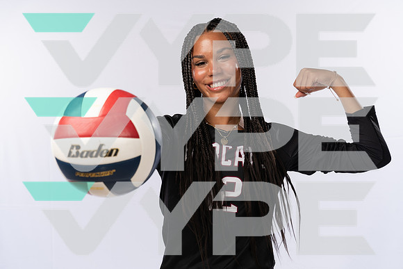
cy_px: 134
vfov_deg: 19.5
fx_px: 784
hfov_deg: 28.8
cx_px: 202
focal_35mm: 70
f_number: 6.3
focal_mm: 70
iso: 160
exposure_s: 1/250
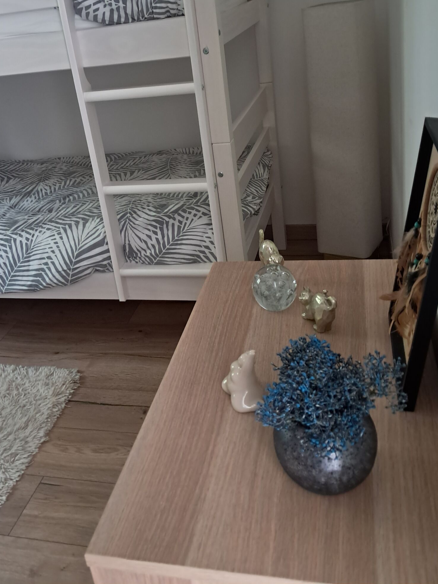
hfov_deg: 40.7
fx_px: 591
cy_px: 206
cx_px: 199
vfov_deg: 51.9
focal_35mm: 35
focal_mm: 4
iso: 800
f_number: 1.8
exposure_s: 1/25
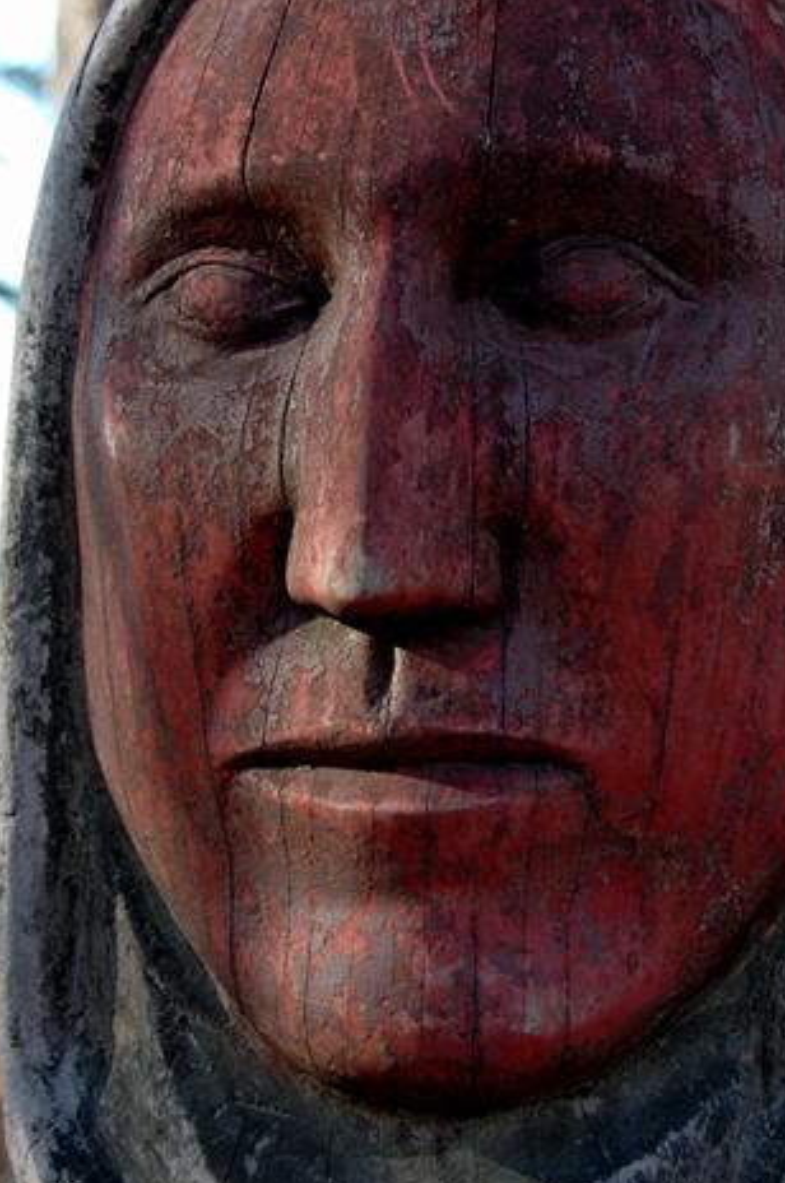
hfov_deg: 15.7
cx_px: 436
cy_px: 546
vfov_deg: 23.5
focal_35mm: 87
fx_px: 2848
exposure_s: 1/200
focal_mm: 35
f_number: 4.2
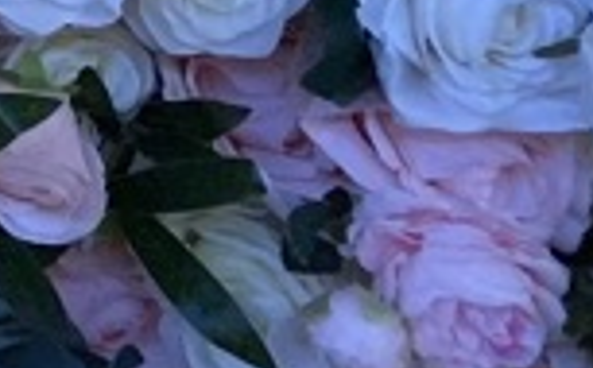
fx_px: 2984
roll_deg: -0.6
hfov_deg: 8.7
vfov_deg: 6.1
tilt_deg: +8.6
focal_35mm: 185
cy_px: -984
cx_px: -1345
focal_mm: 4.25
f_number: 1.8
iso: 64
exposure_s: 1/121
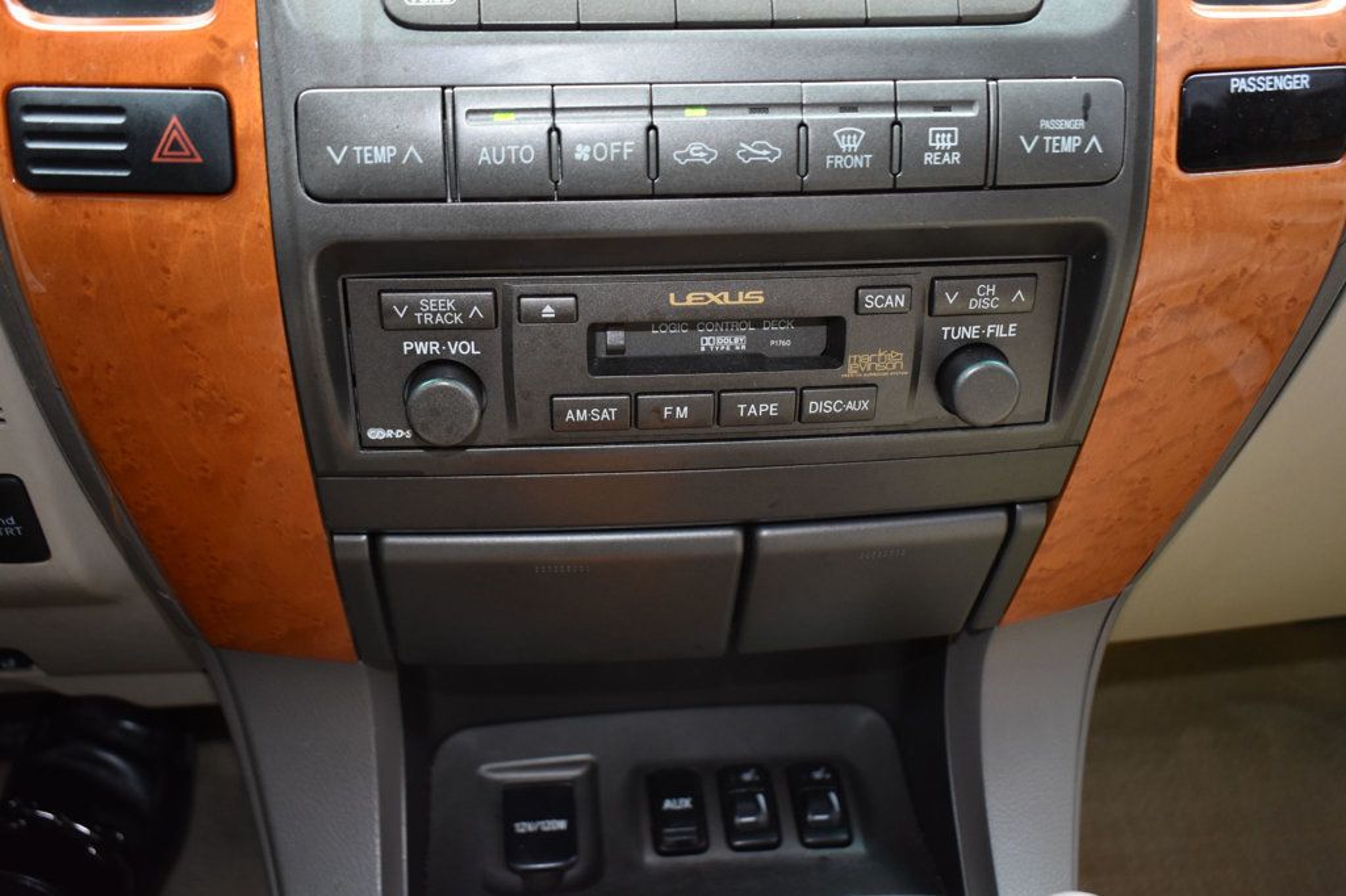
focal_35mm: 36
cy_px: 448
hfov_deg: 53.1
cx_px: 673
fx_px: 1345
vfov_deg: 36.8
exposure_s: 1/60
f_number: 4
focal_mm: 24
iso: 800
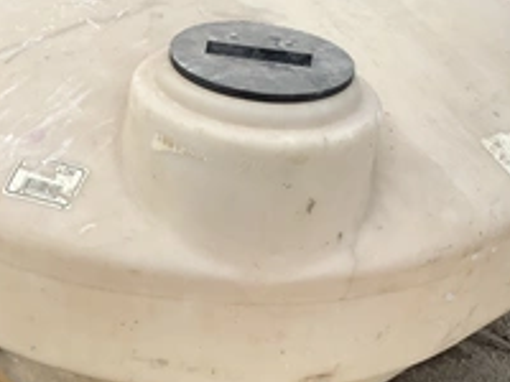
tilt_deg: -32.3
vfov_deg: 23.6
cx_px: 224
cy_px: 227
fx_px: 913
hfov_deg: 31.2
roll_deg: -7.9
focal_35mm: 62
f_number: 2.4
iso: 25
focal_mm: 3.3
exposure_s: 1/831
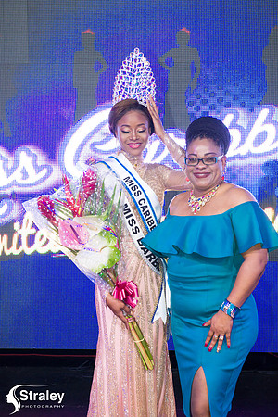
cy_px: 208
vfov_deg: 32.4
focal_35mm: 62
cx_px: 139
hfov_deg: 21.9
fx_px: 718
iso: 4000
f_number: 5
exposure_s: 1/160
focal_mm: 62
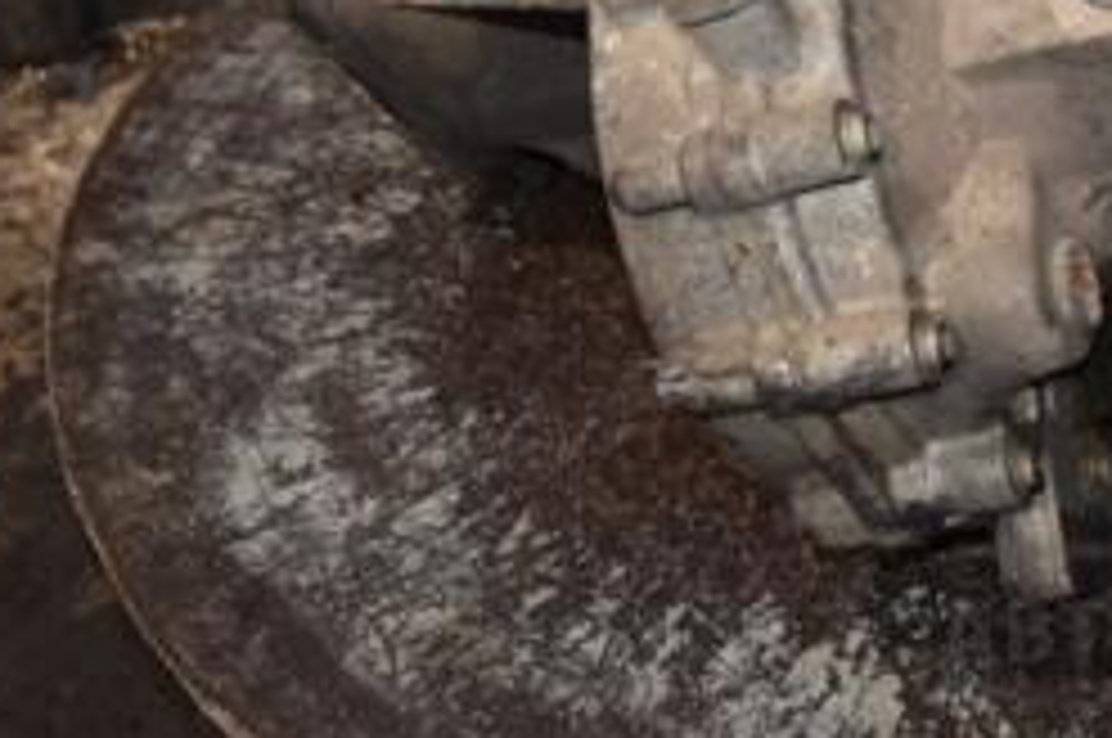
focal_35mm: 91
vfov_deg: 14.5
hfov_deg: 22.1
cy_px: -153
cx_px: 855
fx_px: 2814
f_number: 5
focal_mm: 25
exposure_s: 1/60
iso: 800
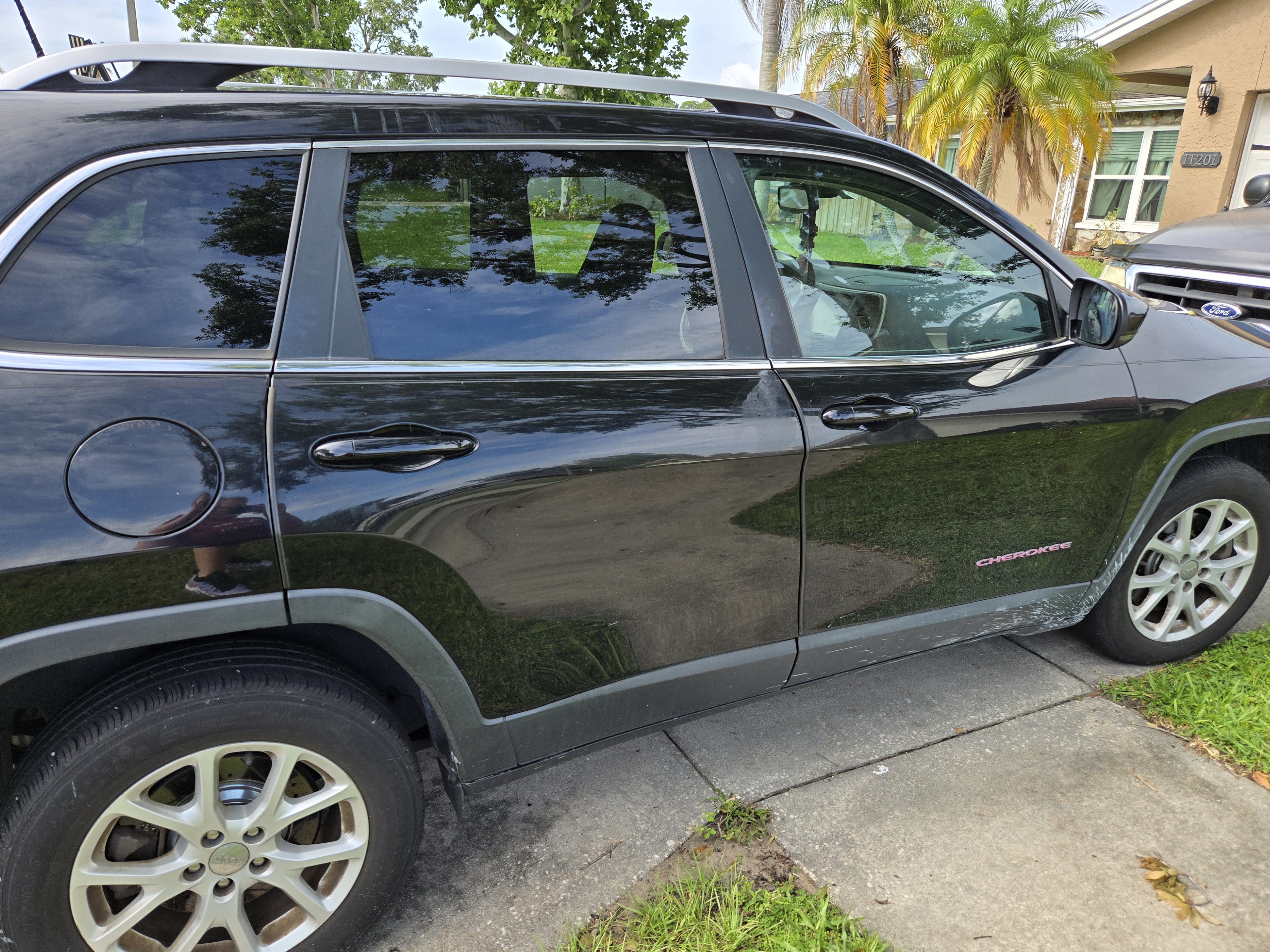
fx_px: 881
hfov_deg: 71.6
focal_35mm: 24
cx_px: 631
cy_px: 480
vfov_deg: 56.8
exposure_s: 1/2010
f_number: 1.8
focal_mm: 5.4
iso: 80
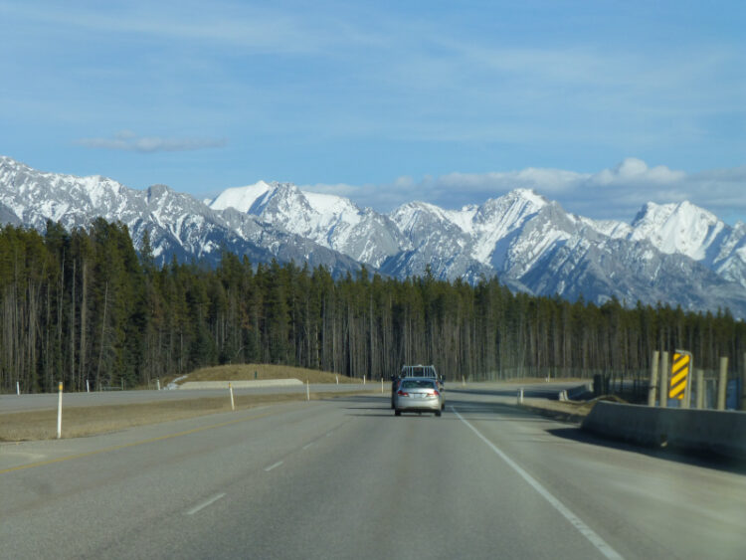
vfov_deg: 11.5
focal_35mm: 129
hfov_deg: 15.3
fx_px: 2781
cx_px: 373
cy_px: 280
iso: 100
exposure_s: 1/640
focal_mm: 23.1
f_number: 5.4
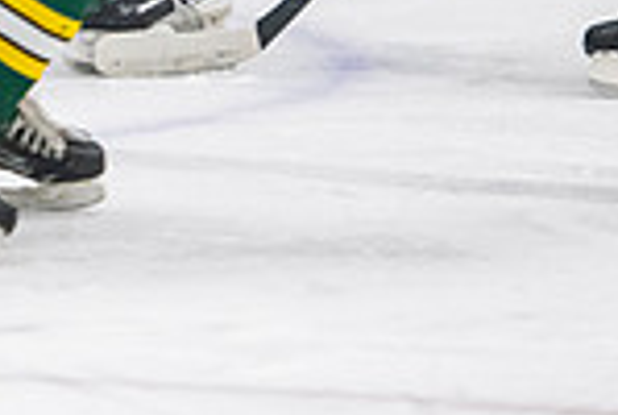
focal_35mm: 689
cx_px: -543
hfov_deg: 3.0
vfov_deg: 2.0
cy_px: -355
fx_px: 11851
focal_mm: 135
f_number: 3.2
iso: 2500
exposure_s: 1/640
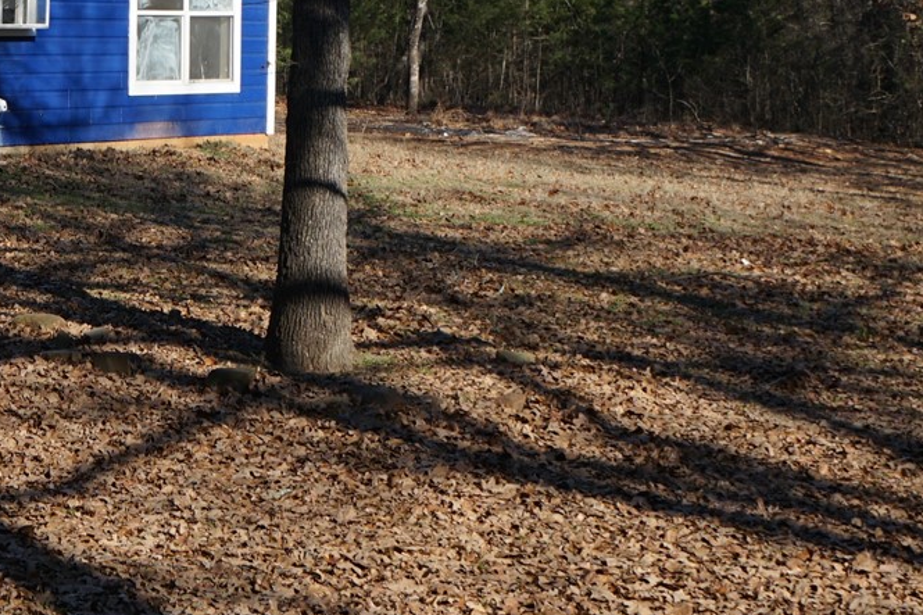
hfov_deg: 20.1
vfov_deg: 13.7
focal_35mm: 98
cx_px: -32
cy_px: -25
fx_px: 2512
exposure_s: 1/160
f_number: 9
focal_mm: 30
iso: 100
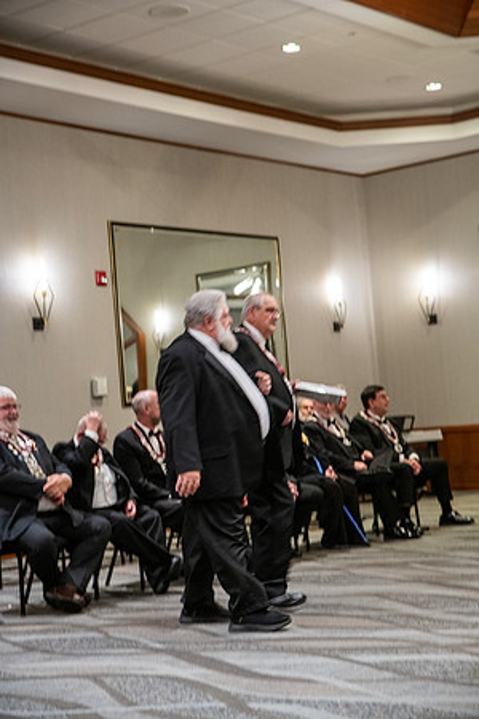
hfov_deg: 19.5
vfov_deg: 28.8
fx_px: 1397
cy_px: 360
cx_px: 240
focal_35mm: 70
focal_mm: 70
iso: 3200
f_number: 4
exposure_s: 1/40
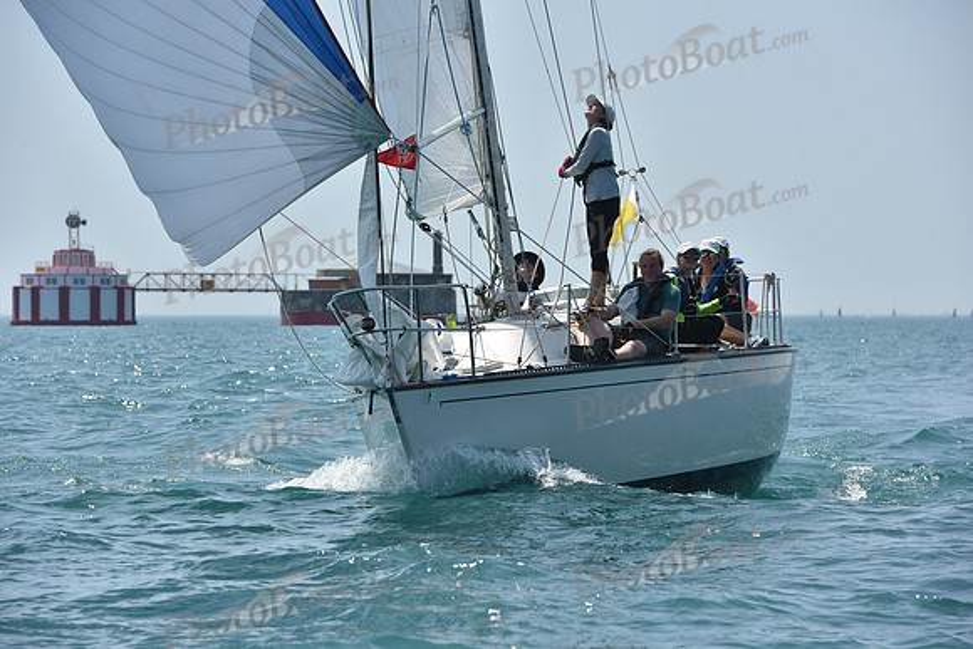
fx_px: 4460
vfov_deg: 8.3
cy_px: 324
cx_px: 486
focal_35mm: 165
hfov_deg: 12.4
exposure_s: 1/1250
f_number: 9
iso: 250
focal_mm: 165
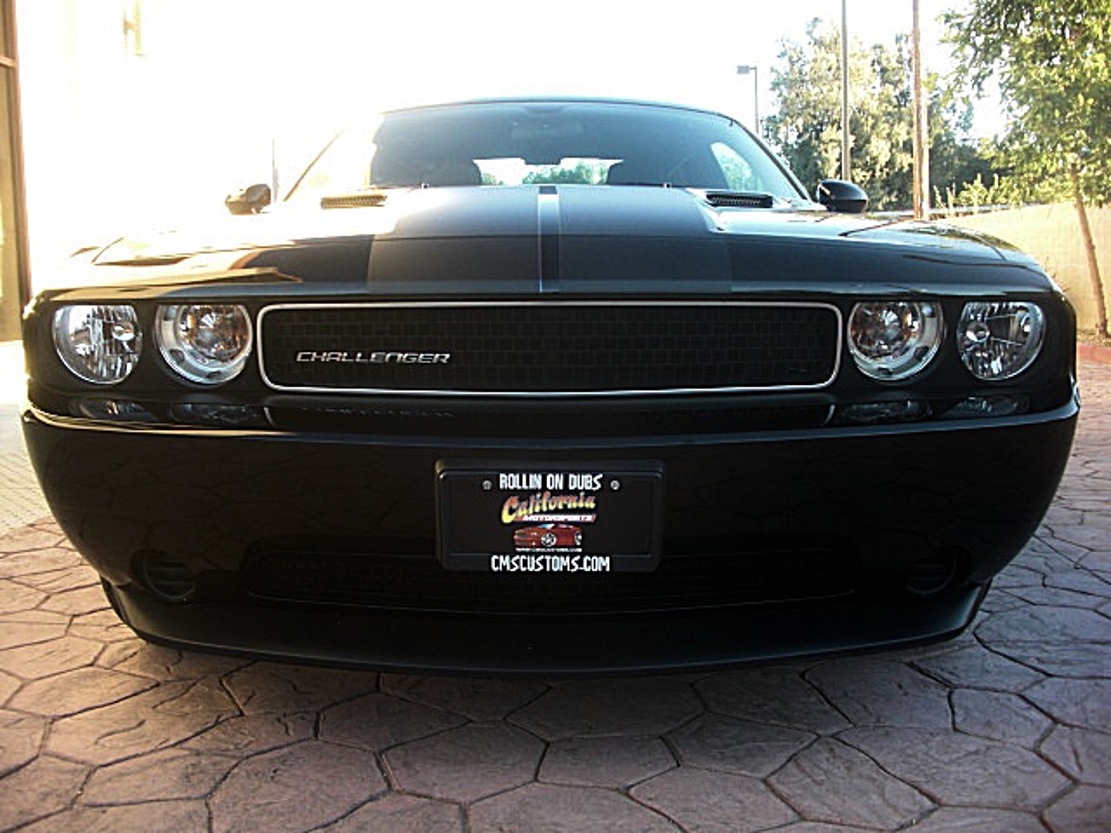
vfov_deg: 39.7
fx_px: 1155
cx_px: 556
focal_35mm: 36
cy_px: 416
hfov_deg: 51.4
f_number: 2.8
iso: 100
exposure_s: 1/100
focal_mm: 6.3
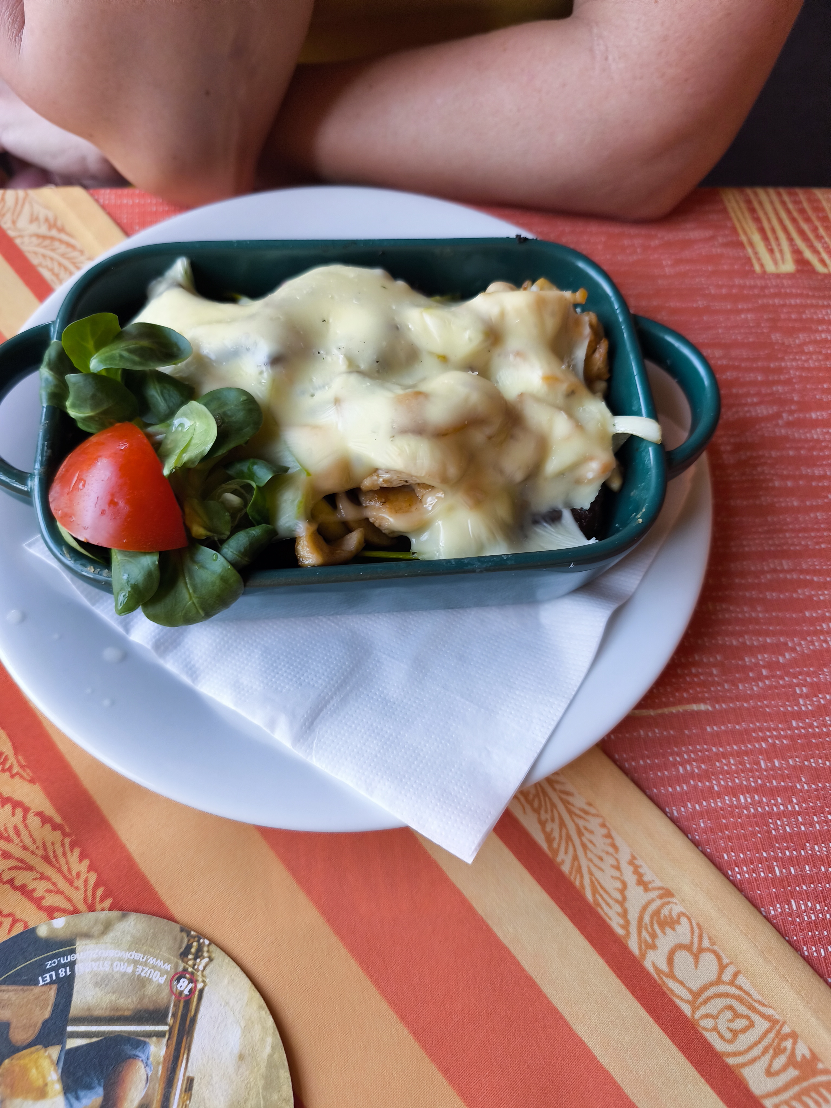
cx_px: 416
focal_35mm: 23
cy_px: 554
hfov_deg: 58.9
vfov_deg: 73.9
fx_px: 736
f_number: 1.6
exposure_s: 1/100
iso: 125
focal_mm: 6.57
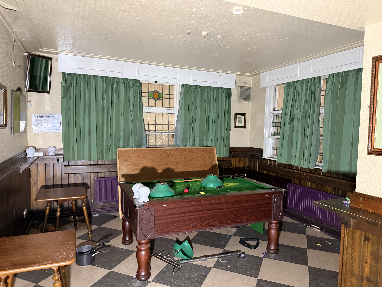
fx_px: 265
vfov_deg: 56.8
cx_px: 191
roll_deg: -2.0
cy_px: 144
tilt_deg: -2.7
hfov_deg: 71.6
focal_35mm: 24
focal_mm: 6.76
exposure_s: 1/38
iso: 1000
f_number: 1.78
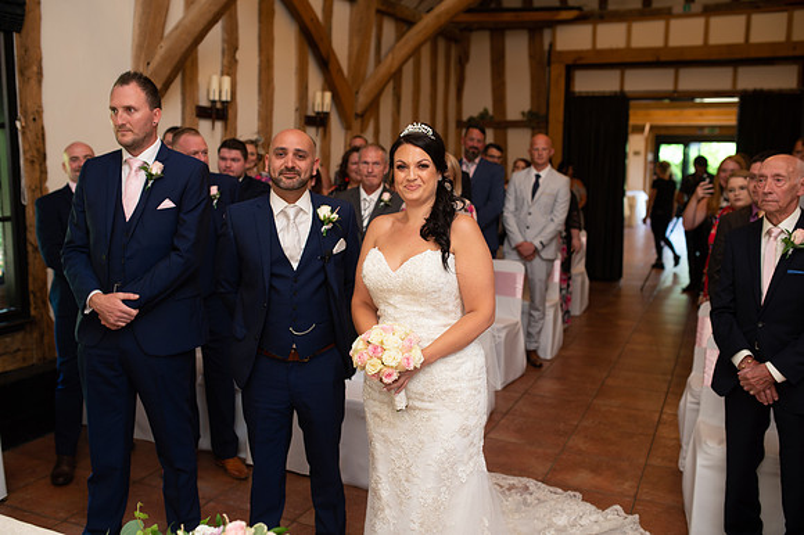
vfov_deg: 37.8
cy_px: 268
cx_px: 402
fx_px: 781
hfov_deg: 54.5
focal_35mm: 35
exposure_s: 1/100
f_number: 2.8
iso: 400
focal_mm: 35
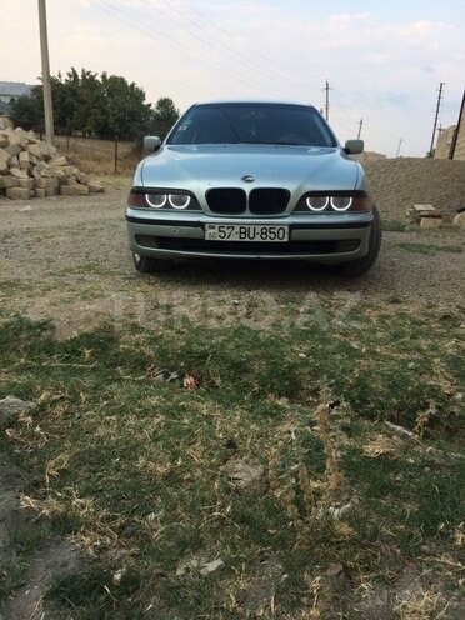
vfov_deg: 61.7
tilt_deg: -17.6
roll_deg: -2.7
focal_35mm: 29
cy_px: 310
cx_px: 232
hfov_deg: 48.2
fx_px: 519
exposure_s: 1/297
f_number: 2.2
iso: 32
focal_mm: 4.15
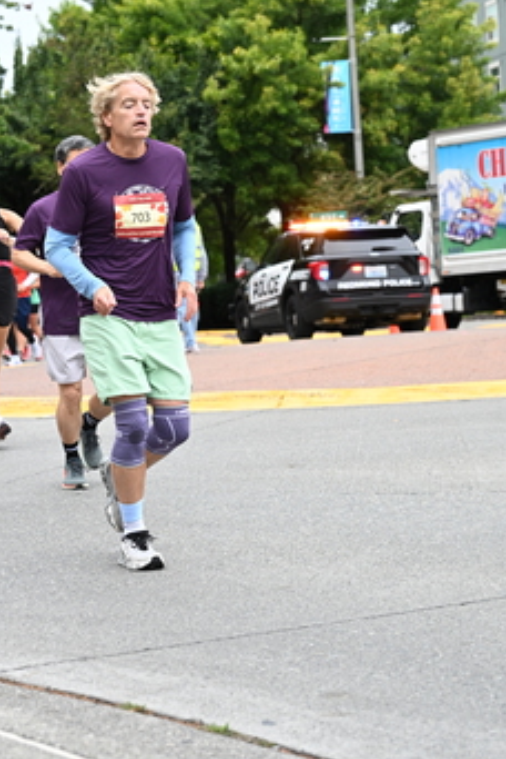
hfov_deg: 14.4
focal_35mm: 95
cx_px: 154
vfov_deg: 21.4
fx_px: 2003
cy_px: 304
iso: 1600
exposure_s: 1/800
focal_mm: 59
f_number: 4
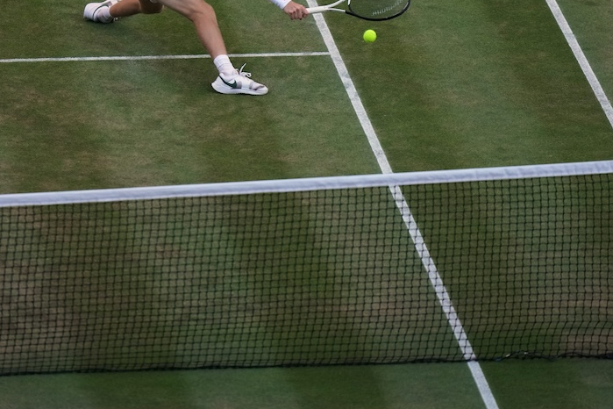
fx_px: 11697
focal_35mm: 687
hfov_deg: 3.0
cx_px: 225
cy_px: 101
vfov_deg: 2.0
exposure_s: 1/2500
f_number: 2.8
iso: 1000
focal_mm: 400
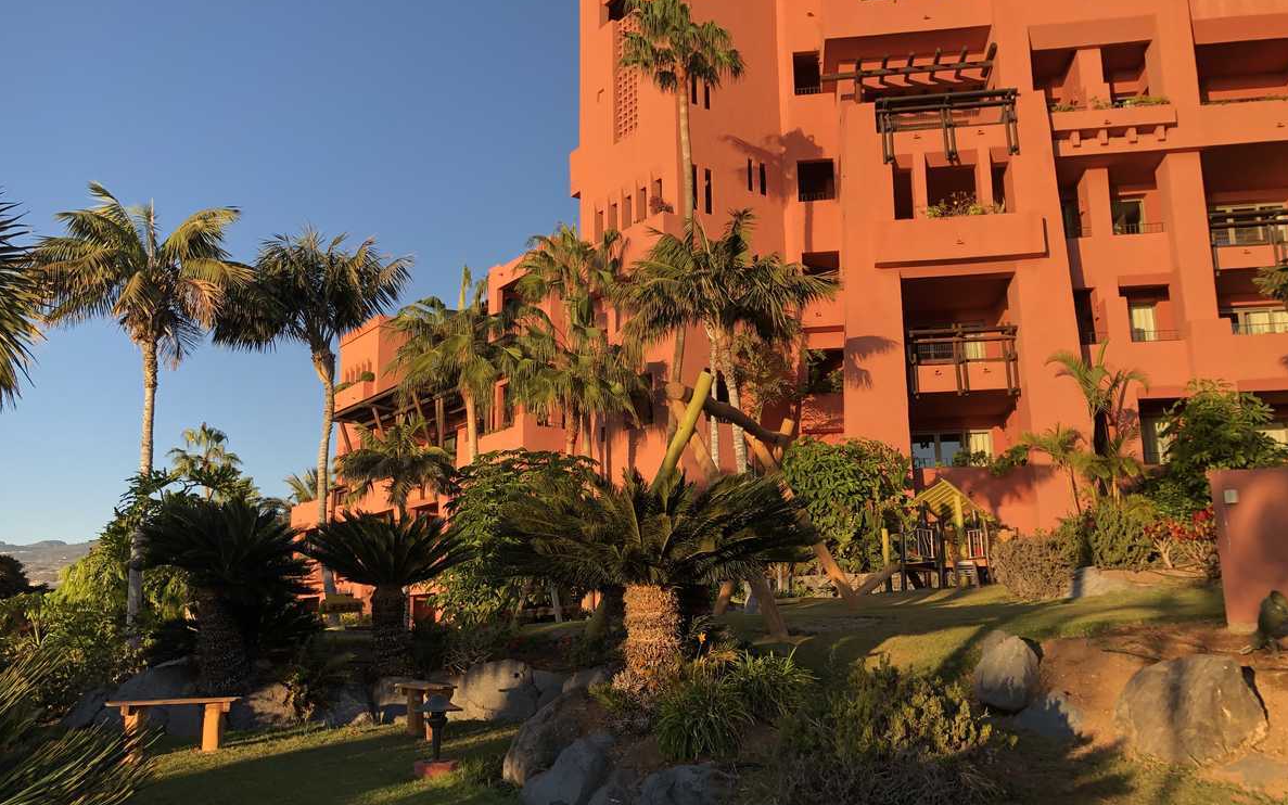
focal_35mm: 30
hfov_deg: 62.9
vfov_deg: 41.8
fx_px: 1053
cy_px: 443
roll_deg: -0.4
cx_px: 649
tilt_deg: +9.8
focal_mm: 3.99
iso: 20
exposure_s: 1/500
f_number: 1.8
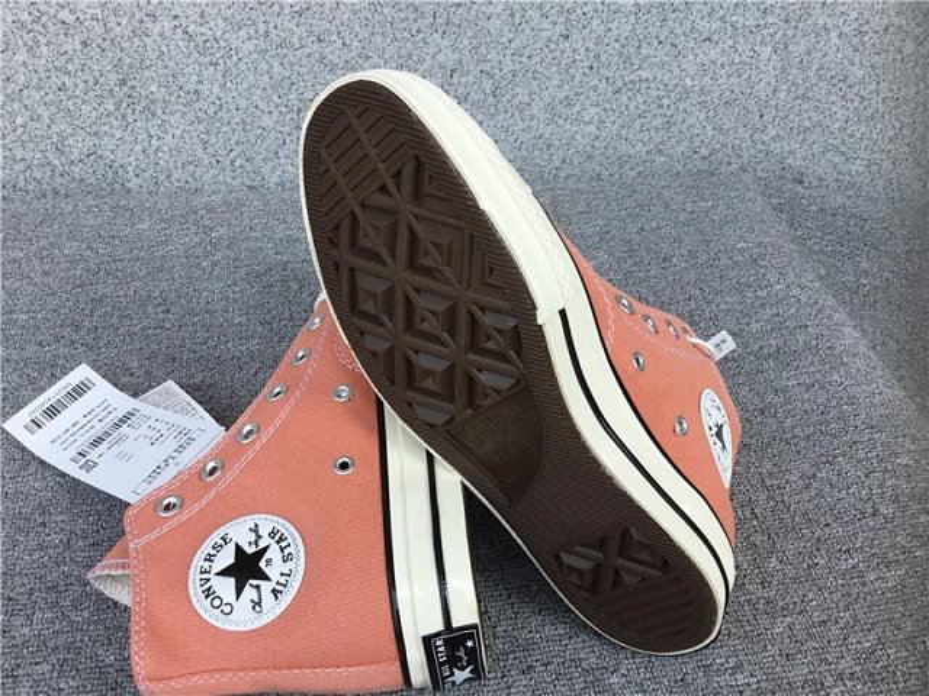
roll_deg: -4.2
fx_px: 832
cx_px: 464
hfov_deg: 58.4
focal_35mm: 31
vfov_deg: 45.4
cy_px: 348
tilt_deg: -42.4
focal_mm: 3.3
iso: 25
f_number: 2.4
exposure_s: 1/519
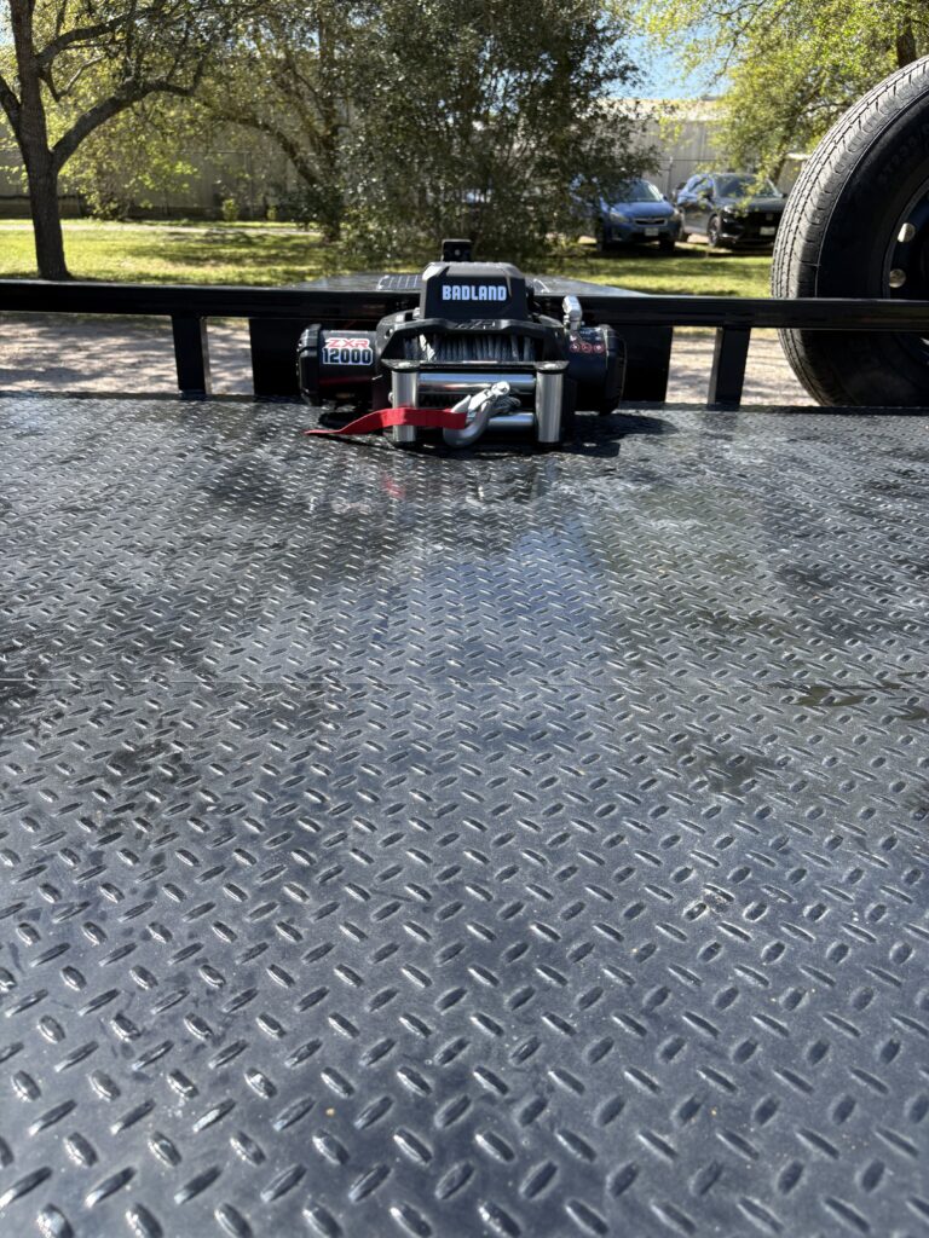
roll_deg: -0.7
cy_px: 619
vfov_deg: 67.3
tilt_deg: -24.1
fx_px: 930
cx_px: 464
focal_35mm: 26
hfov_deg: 53.1
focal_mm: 5.96
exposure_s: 1/1081
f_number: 1.6
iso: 50
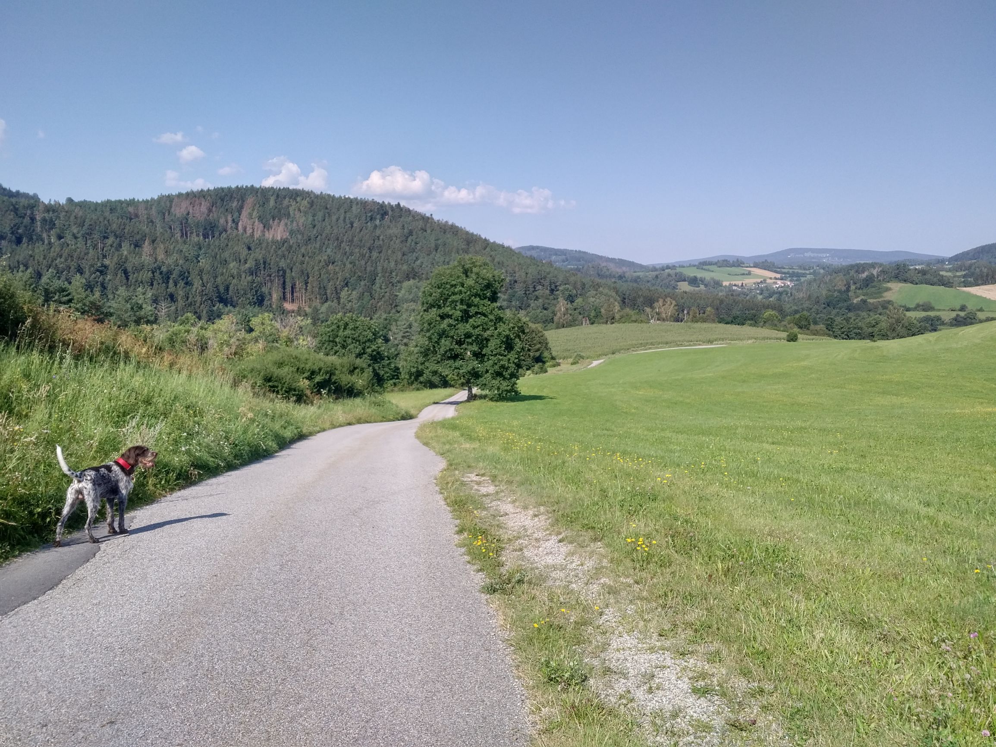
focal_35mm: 27
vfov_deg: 51.4
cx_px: 498
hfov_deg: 65.3
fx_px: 777
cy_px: 374
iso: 50
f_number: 2.2
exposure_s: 1/2630
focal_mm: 4.75
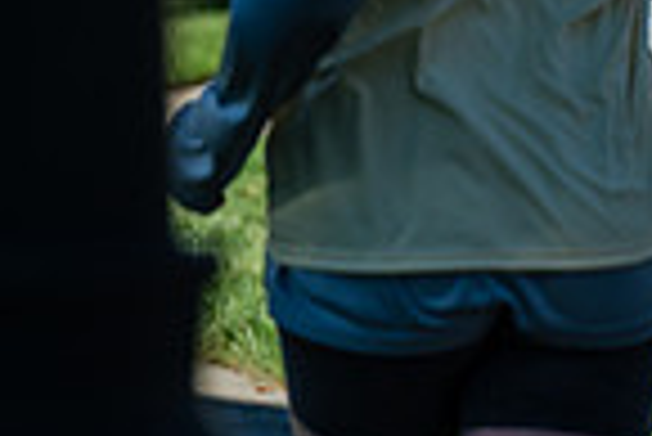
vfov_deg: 3.1
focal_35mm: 441
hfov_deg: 4.6
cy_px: -182
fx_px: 7995
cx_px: 1255
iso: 100
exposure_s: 1/1250
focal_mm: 110
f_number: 3.5
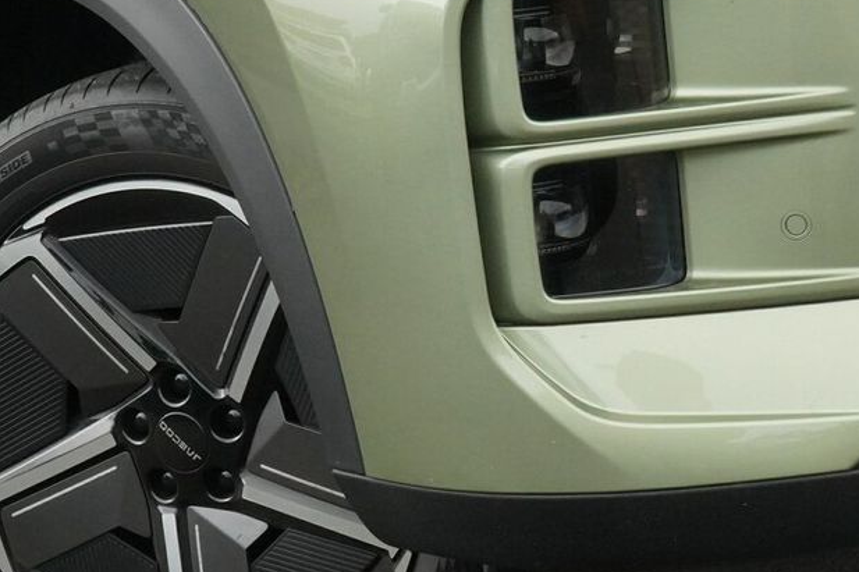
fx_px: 1741
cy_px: 224
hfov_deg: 27.7
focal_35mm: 73
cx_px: 478
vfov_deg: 18.6
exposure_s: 1/1000
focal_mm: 25
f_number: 7.1
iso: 2500
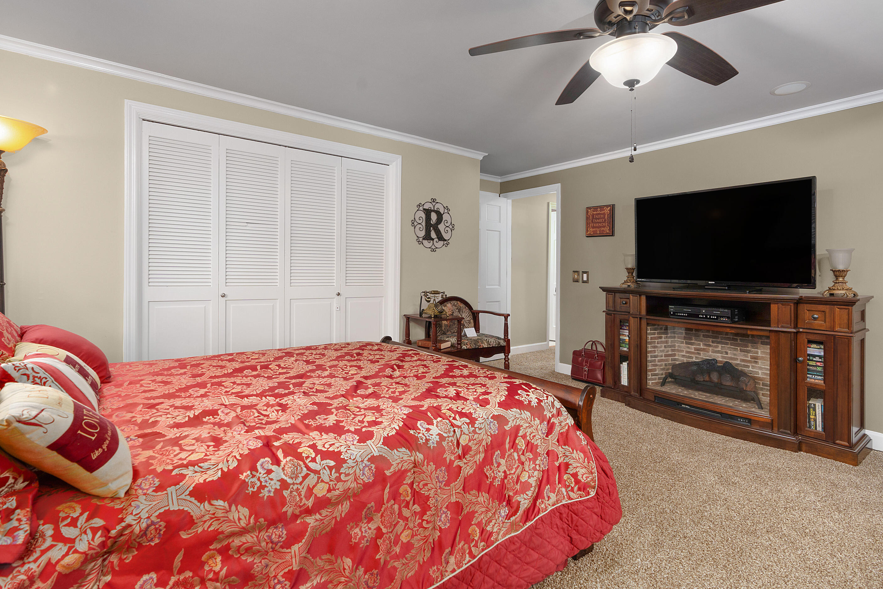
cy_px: 283
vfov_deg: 70.4
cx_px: 452
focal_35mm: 17
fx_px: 417
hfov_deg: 93.3
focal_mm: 16
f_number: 7.1
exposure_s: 1/2
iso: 320
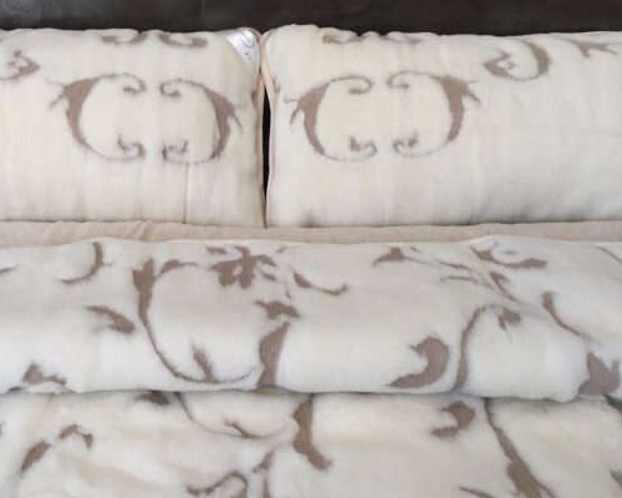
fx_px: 626
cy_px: 245
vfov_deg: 43.4
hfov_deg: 52.6
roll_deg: -0.5
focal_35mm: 34
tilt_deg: -31.3
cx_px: 256
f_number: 2.2
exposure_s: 1/33
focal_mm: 4.15
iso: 32
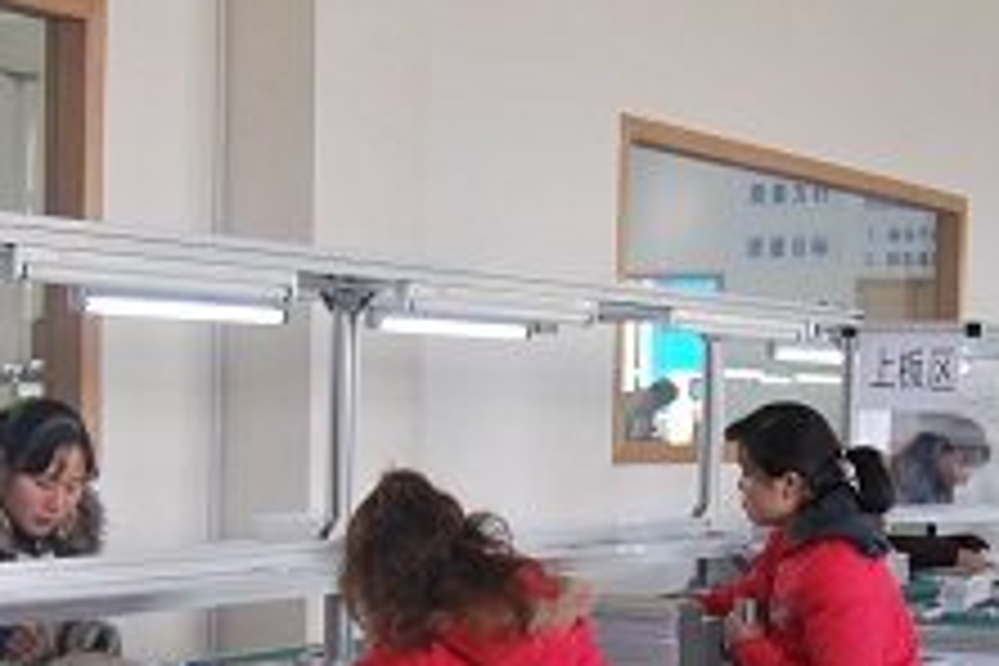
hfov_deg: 23.0
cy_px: 680
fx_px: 2442
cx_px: 657
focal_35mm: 88
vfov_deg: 15.2
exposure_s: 1/50
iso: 200
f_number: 4
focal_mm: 26
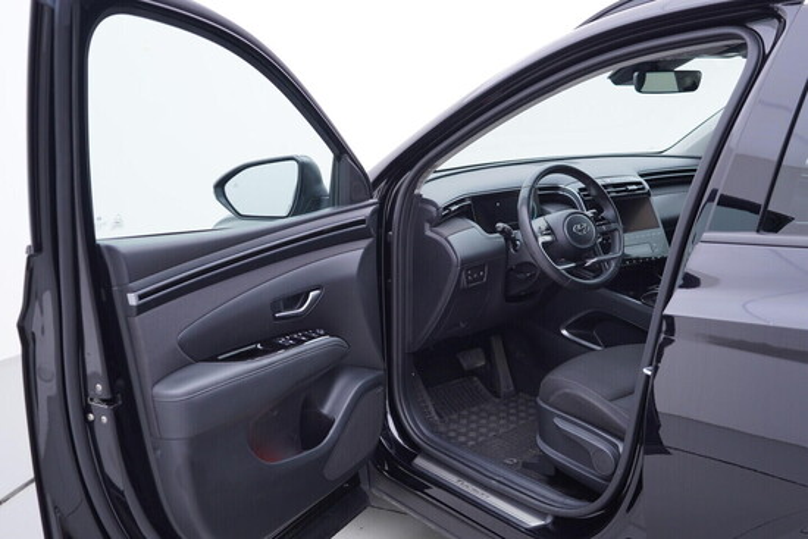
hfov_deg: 53.1
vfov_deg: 36.9
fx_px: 808
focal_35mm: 36
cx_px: 404
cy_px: 270
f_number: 3.2
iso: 125
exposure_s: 1/50
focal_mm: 24
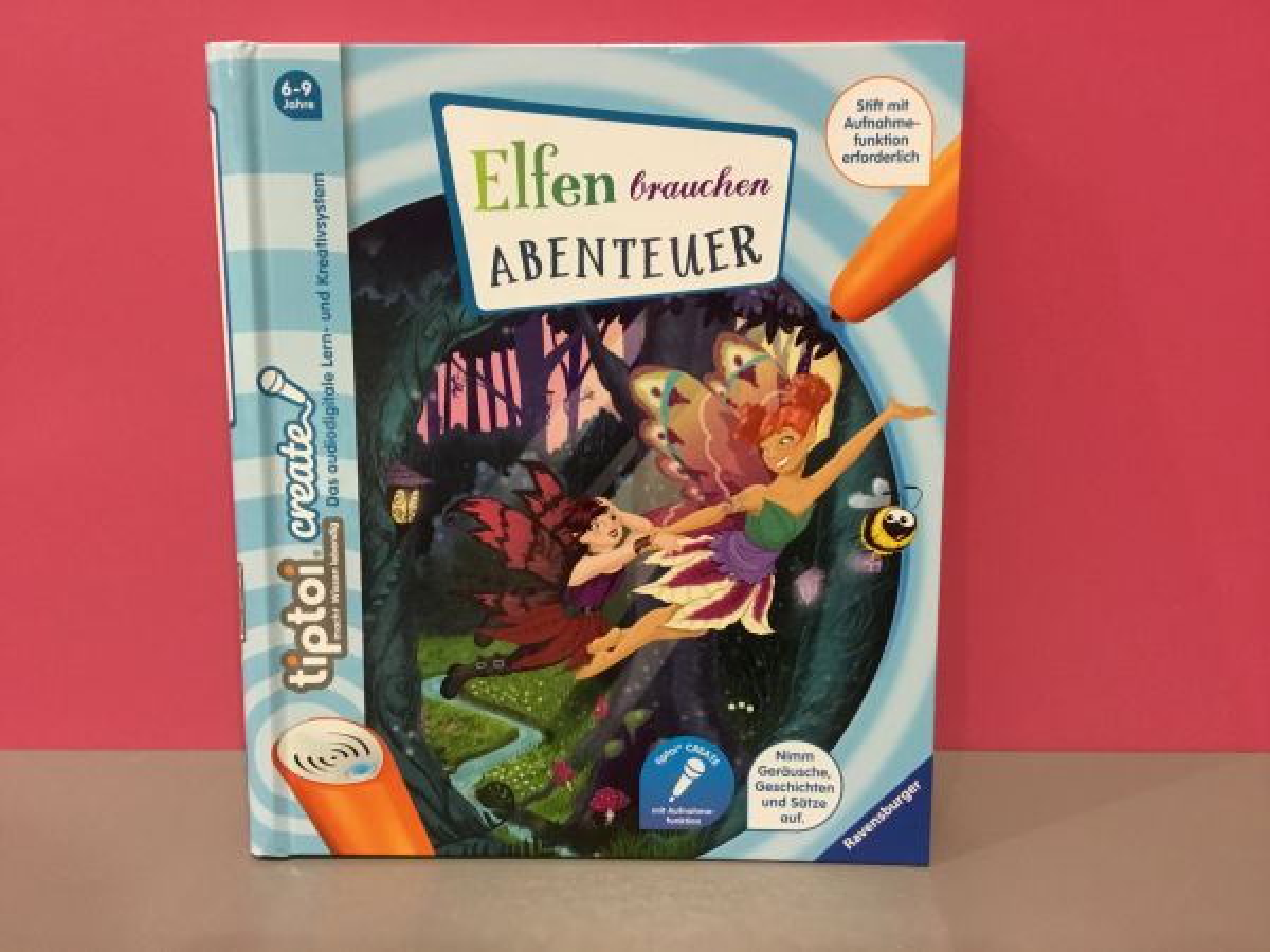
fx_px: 1137
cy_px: 476
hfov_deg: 58.4
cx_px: 635
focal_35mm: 31
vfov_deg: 45.4
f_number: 2.4
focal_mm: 3.3
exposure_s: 1/20
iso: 200
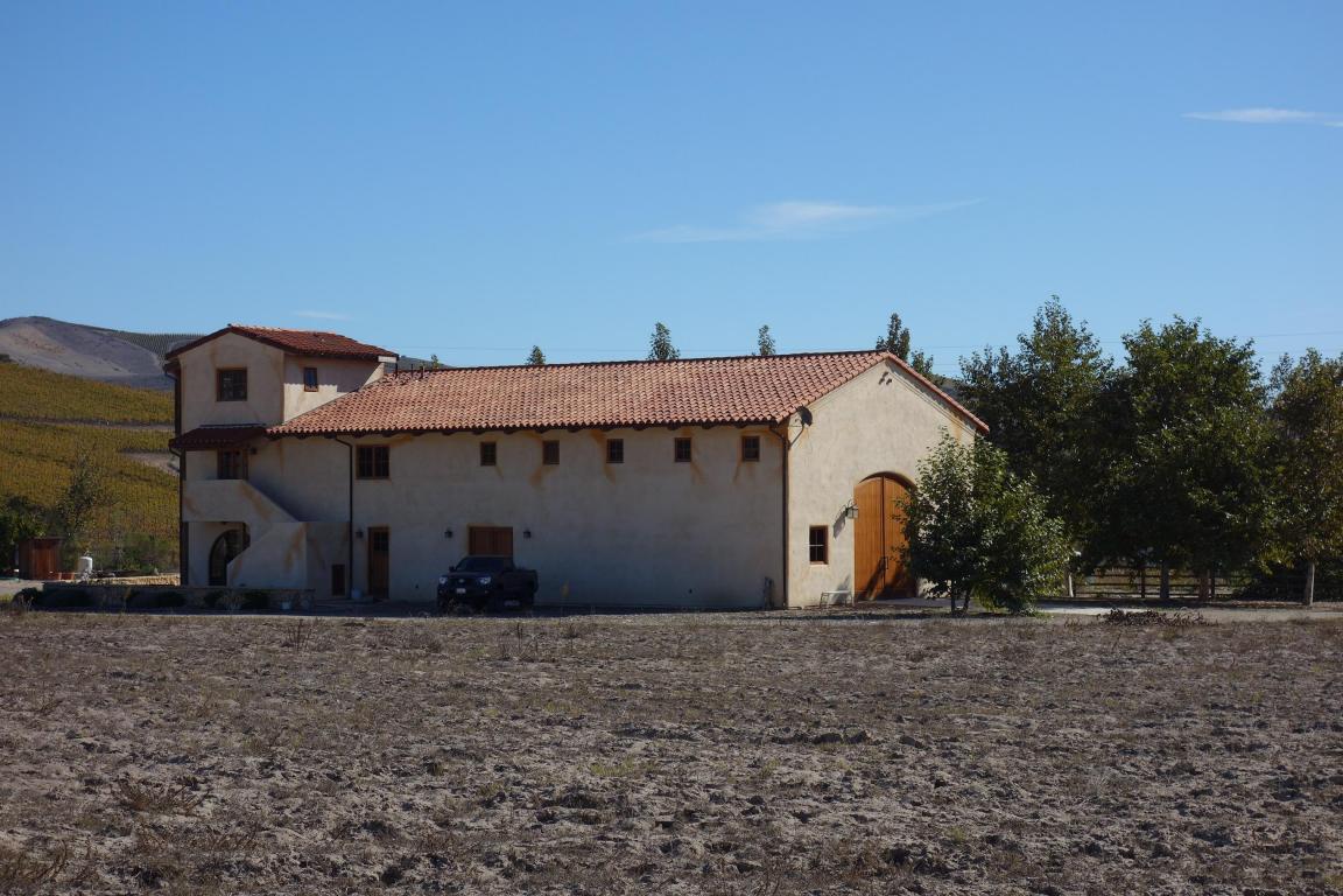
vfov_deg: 18.4
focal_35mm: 74
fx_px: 2760
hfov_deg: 27.3
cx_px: 672
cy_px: 448
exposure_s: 1/640
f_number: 5.6
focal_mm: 27.54
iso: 125
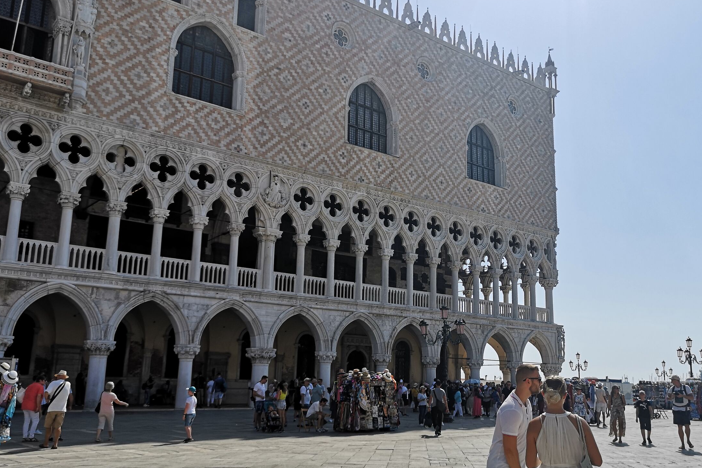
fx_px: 604
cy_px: 245
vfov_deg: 42.3
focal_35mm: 31
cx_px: 380
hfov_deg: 60.2
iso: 50
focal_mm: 5.58
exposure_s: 1/3115
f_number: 1.8
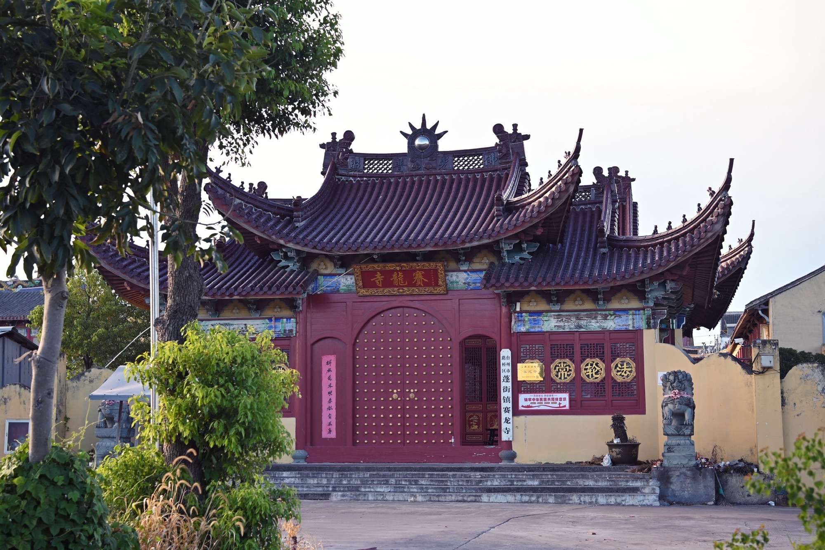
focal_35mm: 52
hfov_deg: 37.8
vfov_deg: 25.8
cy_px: 275
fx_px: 1203
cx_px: 412
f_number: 2.5
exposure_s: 1/320
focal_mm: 35
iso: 100
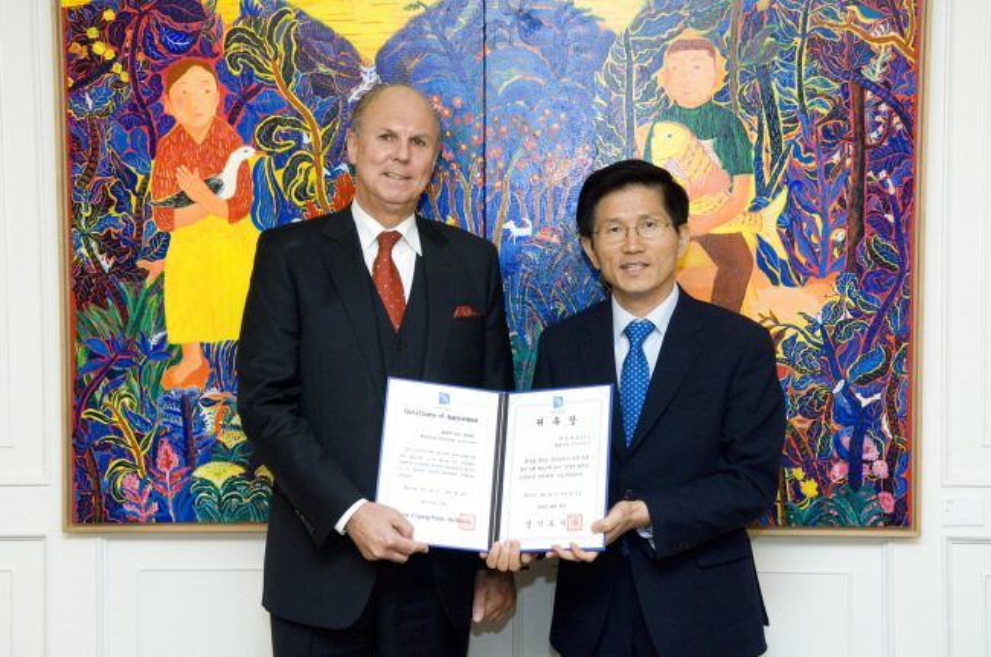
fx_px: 1566
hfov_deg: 35.1
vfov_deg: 23.7
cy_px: 328
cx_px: 496
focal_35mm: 57
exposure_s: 1/125
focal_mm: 38
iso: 400
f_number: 4
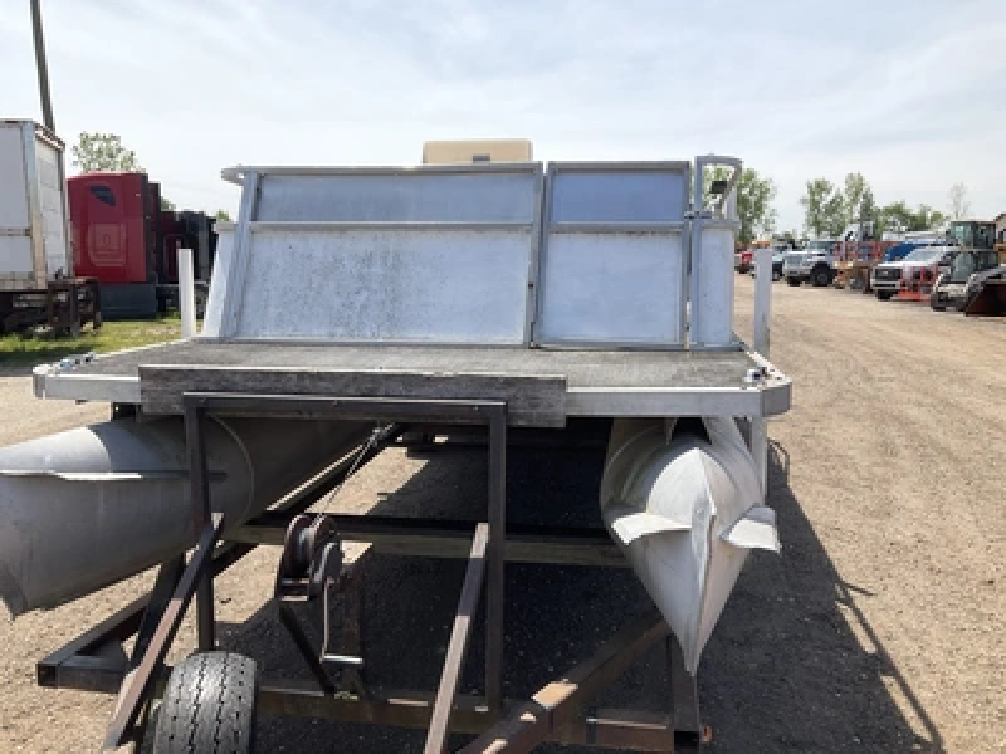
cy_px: 377
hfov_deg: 61.7
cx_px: 503
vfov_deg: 48.2
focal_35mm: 29
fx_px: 843
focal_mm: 3
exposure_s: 1/1311
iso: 25
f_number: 1.8
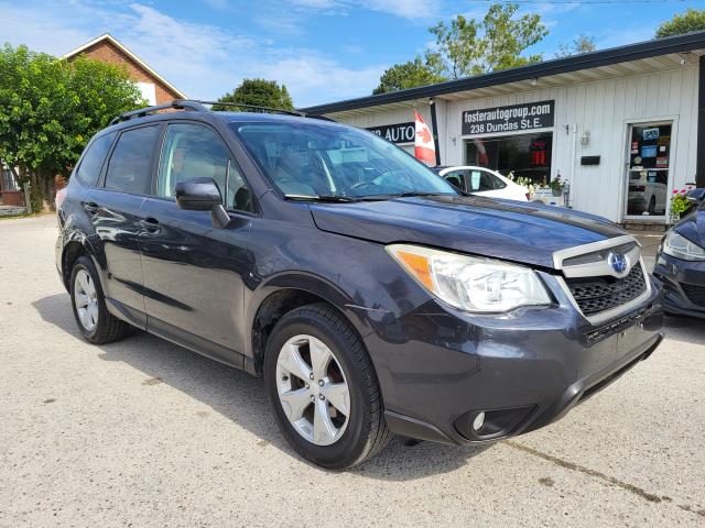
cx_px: 352
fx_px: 530
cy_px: 264
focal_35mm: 26
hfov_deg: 67.3
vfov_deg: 53.1
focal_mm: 5.4
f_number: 1.8
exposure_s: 1/1756
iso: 40
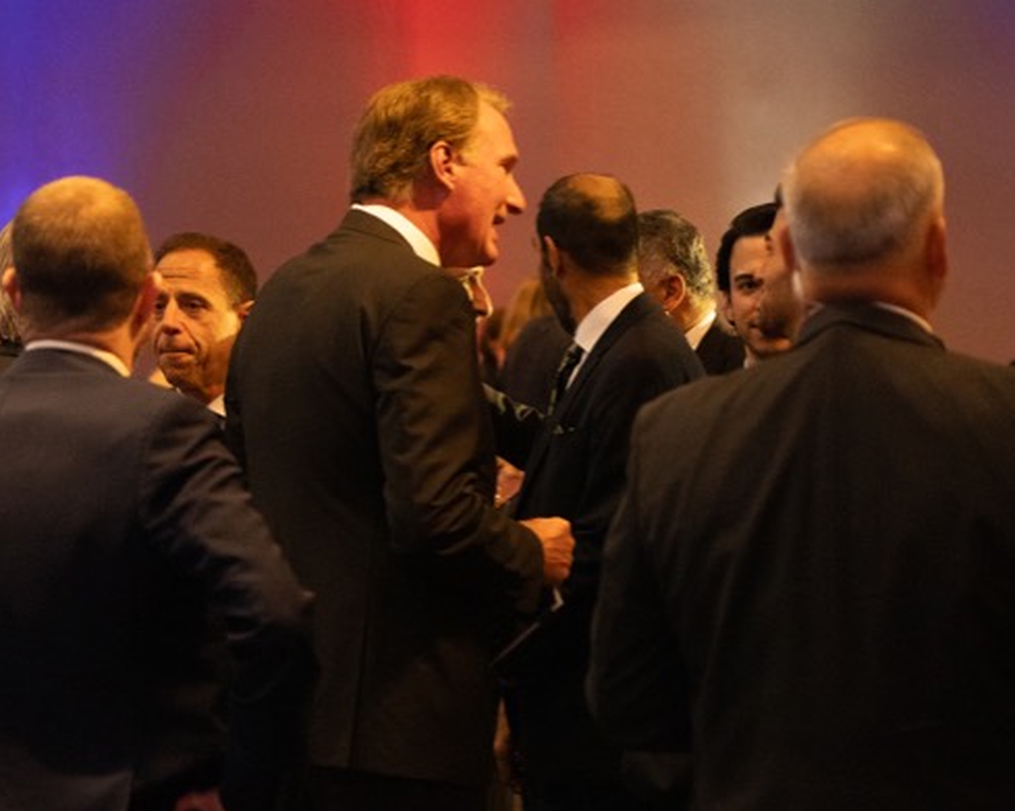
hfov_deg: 12.2
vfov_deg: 9.7
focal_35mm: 159
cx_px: 516
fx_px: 4768
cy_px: 415
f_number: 3.2
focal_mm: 69
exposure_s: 1/100
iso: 6400
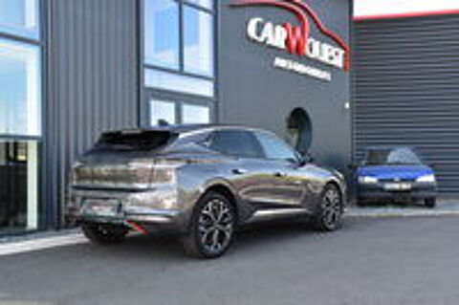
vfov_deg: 32.9
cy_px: 152
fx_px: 516
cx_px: 230
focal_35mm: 40
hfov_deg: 48.0
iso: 400
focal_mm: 27
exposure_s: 1/80
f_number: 8
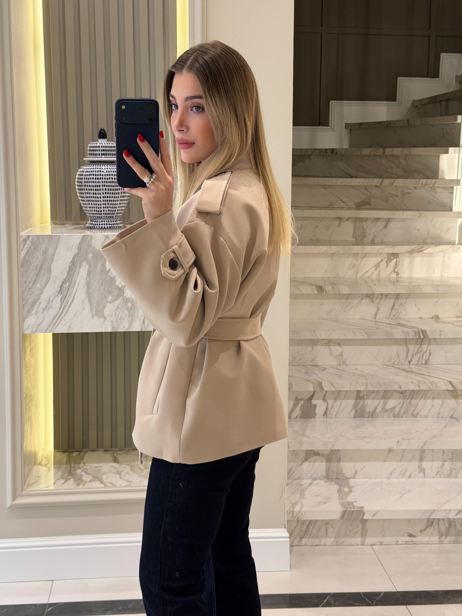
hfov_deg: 30.3
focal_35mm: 48
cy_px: 308
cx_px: 231
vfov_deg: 39.7
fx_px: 854
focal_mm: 6.76
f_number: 1.78
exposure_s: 1/50
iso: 160
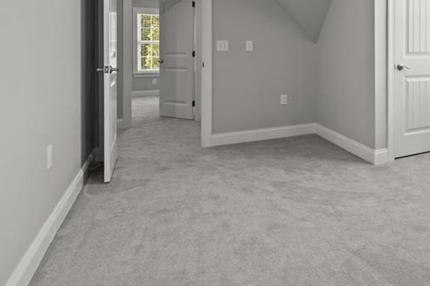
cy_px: 44
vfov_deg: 43.4
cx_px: 393
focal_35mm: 28
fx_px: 334
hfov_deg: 55.9
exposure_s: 1/6
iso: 200
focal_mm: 14
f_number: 7.1
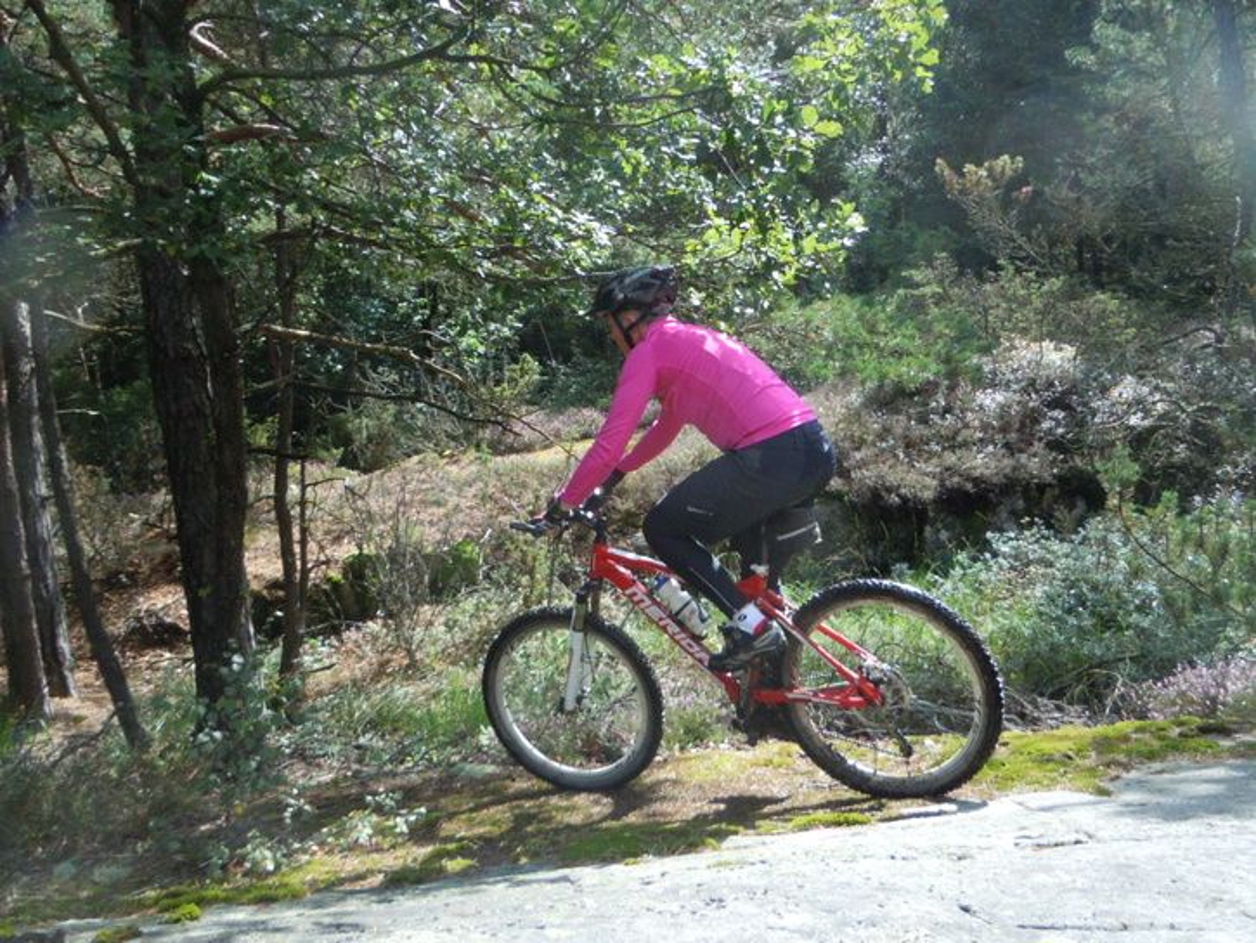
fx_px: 1089
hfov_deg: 60.0
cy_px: 472
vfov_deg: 46.8
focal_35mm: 30
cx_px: 628
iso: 400
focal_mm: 5.4
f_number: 3.5
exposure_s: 1/1000
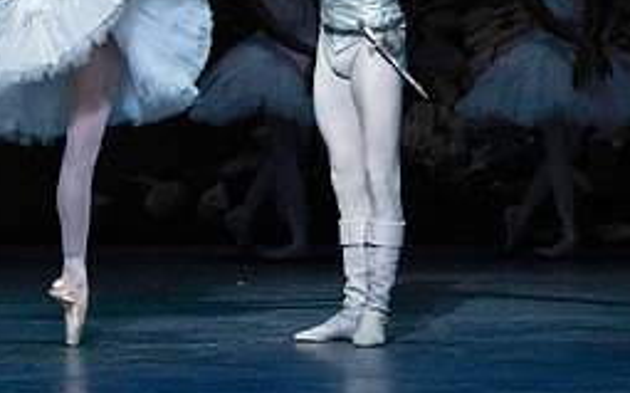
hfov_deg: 4.5
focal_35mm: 464
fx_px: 7961
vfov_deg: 2.8
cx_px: 183
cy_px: -28
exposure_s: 1/400
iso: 25600
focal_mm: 200
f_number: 5
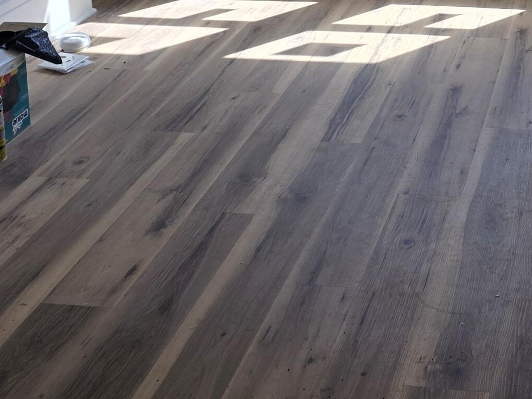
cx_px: 487
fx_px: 1045
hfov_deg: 27.4
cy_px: -128
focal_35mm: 68
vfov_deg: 19.8
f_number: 1.7
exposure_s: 1/359
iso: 50
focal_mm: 6.3
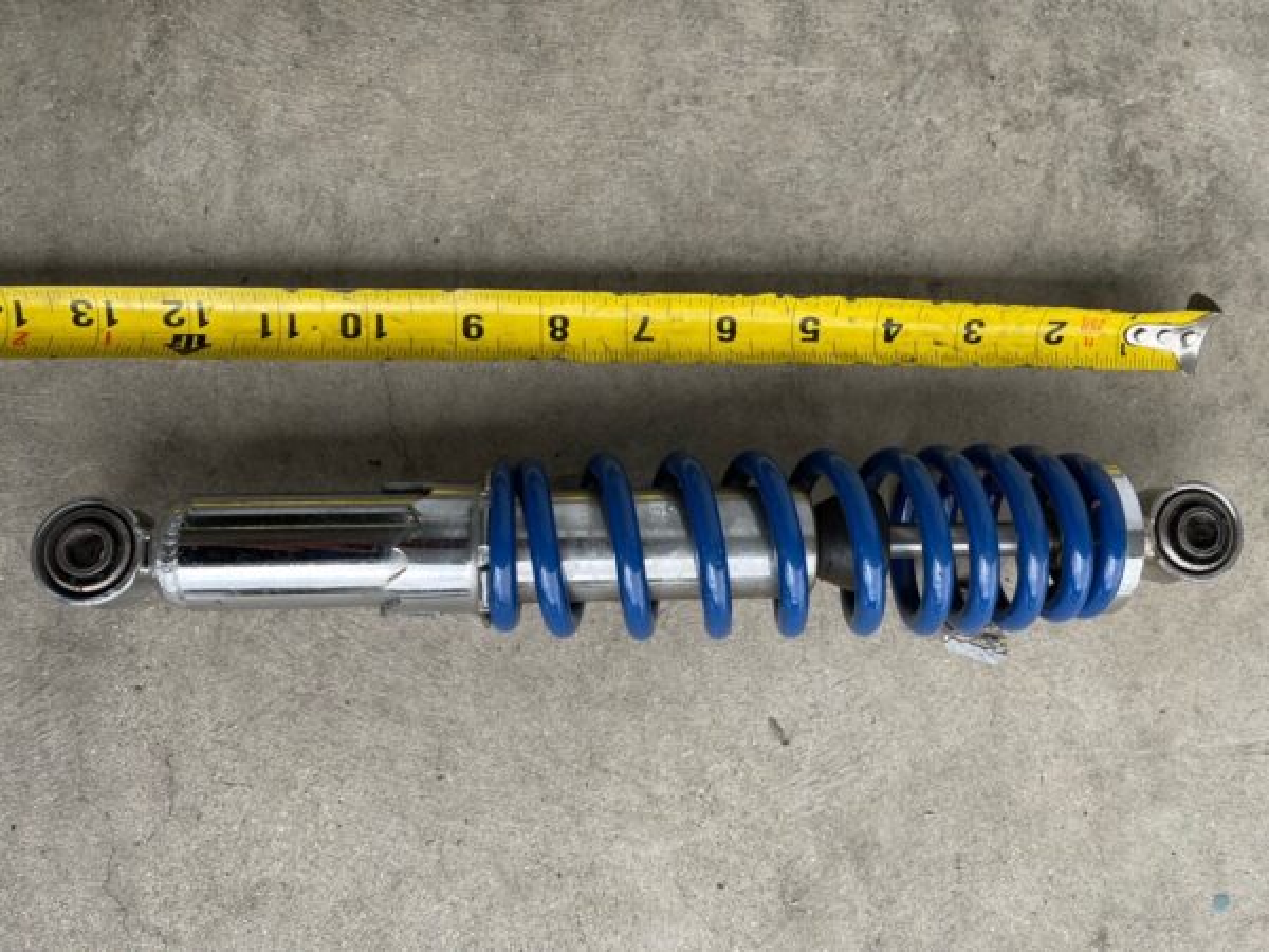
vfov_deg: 53.1
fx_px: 953
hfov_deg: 67.3
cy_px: 476
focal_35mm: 26
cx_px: 634
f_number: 1.6
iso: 32
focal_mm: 5.1
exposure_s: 1/796
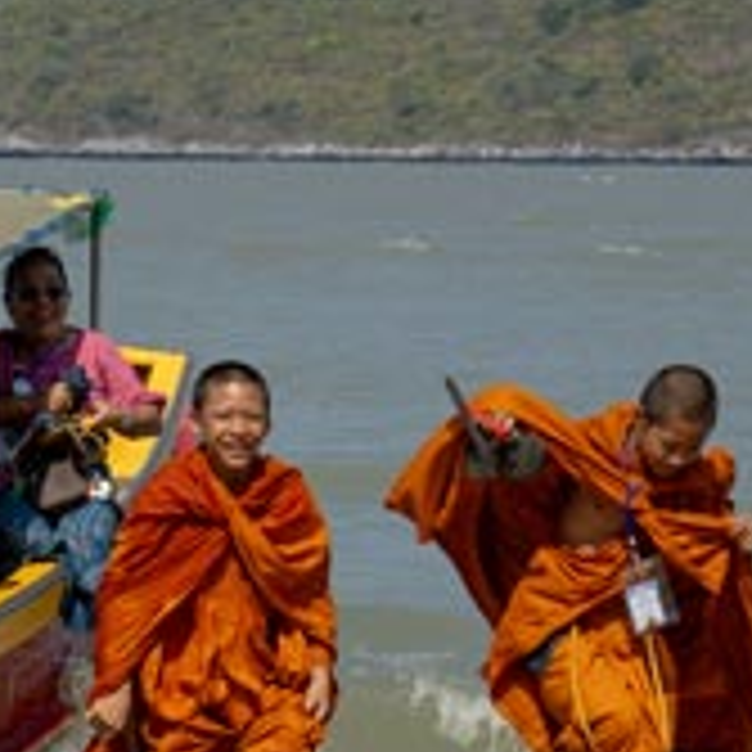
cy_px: 653
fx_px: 5260
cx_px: 212
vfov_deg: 8.2
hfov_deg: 8.2
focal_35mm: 214
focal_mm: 70
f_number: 11
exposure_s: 1/800
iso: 250
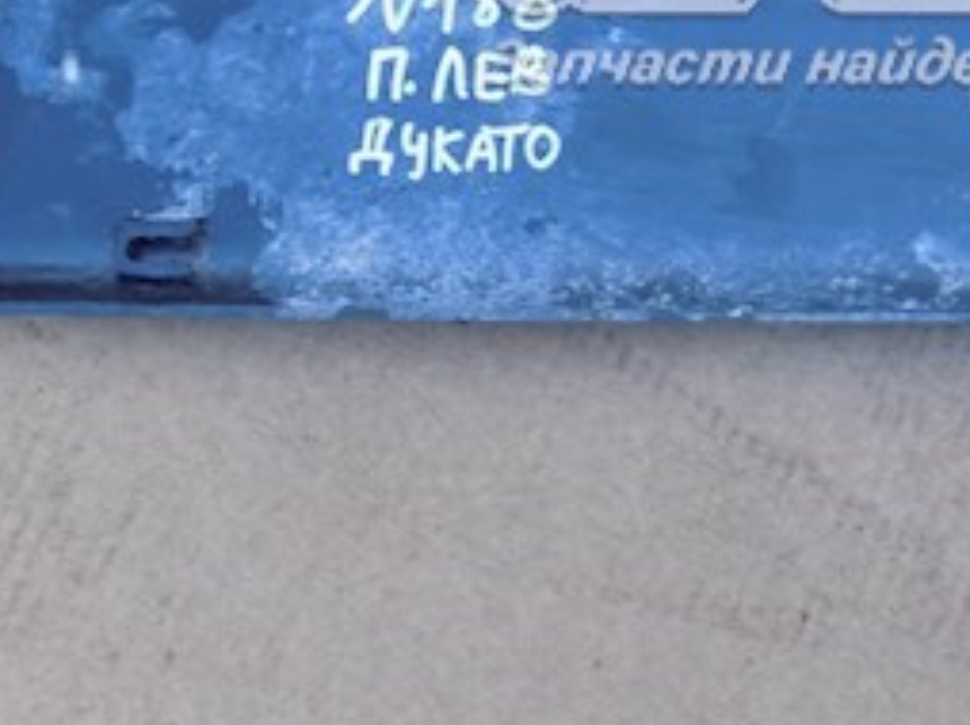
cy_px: -46
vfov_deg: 23.8
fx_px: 1624
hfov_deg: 31.3
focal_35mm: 58
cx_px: 924
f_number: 3.1
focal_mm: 4
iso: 80
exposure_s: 1/30
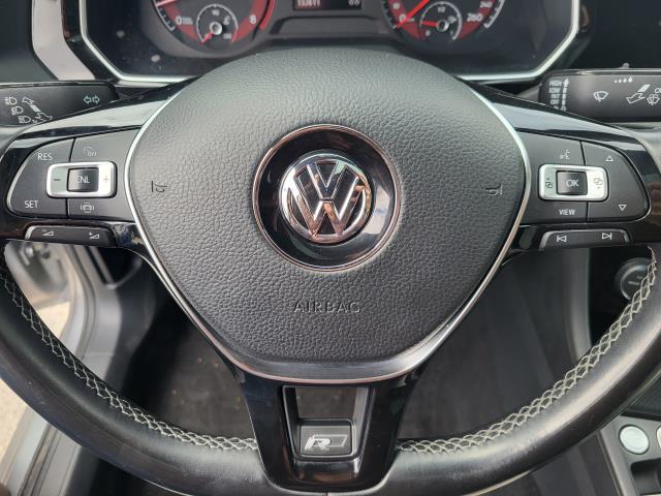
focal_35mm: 26
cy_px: 248
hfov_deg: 67.3
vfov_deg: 53.1
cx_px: 330
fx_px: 496
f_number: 1.8
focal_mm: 5.4
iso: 40
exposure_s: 1/169
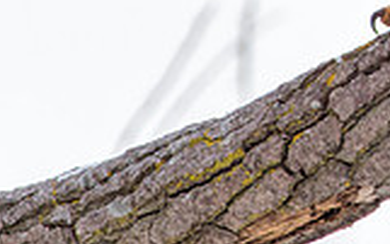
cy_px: -158
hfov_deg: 0.7
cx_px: 497
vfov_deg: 0.4
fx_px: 32792
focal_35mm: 3082
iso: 500
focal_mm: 560
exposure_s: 1/800
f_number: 8
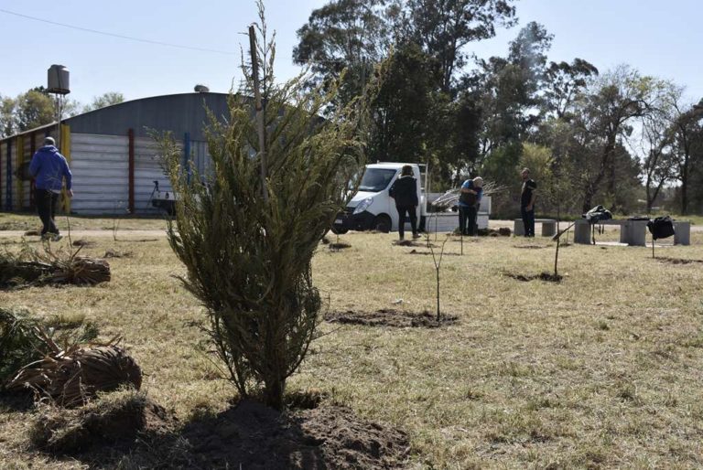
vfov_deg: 37.0
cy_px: 235
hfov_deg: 53.1
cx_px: 352
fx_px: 704
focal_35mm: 36
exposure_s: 1/500
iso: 200
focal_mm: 24
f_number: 8
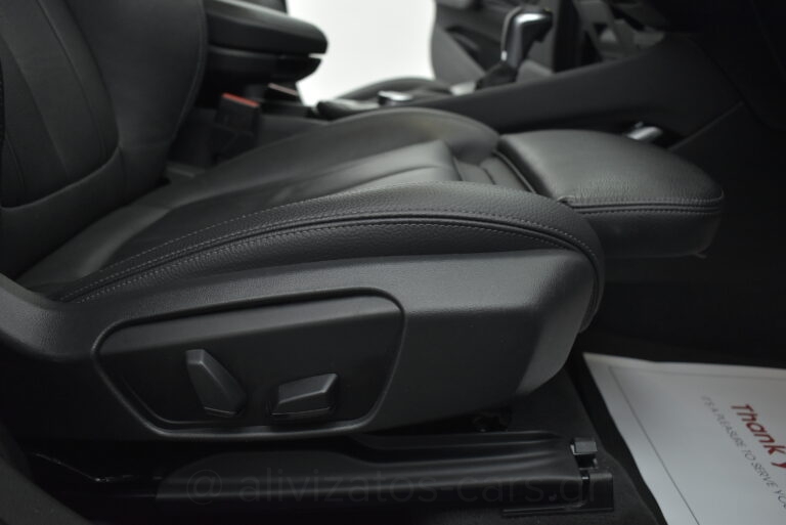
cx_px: 393
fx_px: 688
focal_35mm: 32
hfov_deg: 59.5
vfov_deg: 41.8
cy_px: 262
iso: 1600
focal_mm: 21
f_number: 3.8
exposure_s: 1/125
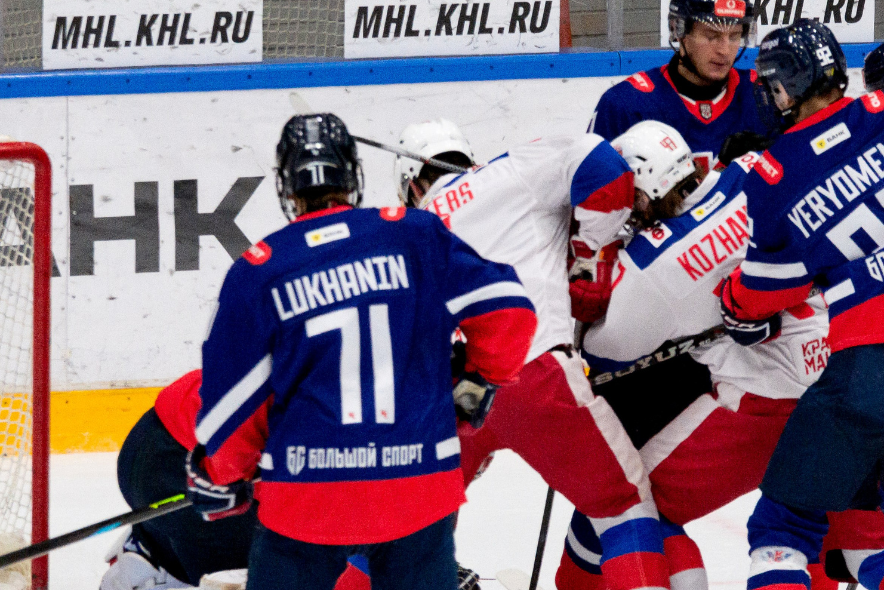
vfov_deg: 1.7
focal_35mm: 801
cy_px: 394
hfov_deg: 2.6
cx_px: 441
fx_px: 19672
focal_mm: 200
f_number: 5.6
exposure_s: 1/1000
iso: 2000
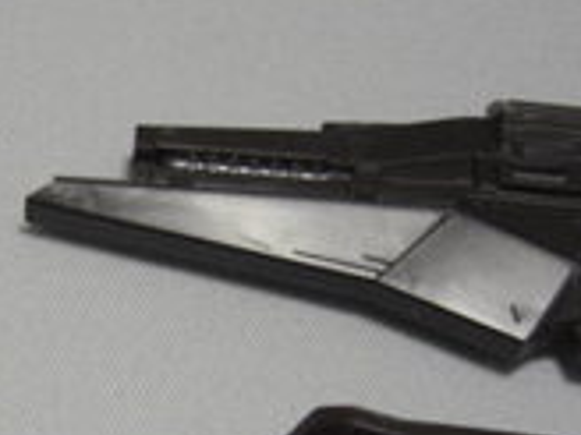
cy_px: 405
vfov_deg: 14.1
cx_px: 16
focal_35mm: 104
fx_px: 1746
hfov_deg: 18.5
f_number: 2.8
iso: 400
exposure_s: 1/80
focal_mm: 7.9
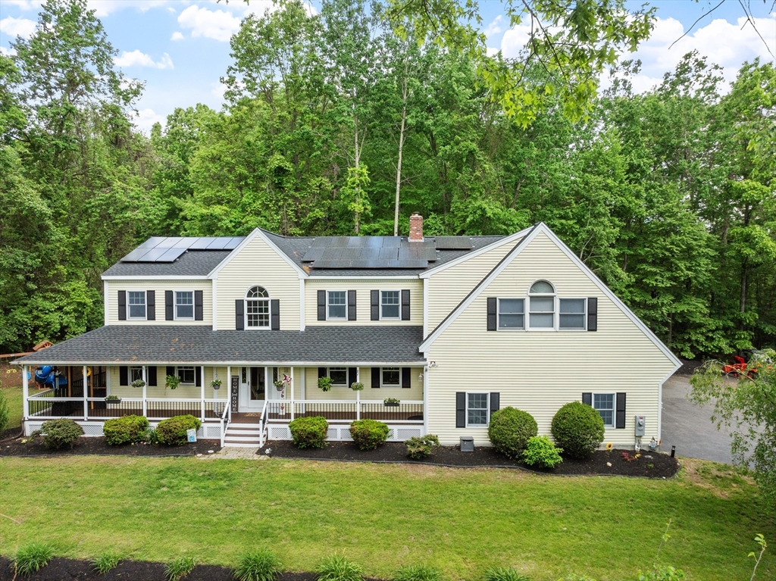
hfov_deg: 71.6
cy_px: 290
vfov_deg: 56.8
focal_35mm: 24
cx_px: 388
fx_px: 538
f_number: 2.8
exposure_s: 1/1600
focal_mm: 12.29
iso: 390
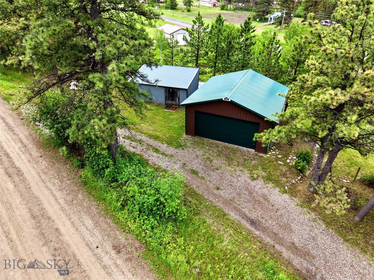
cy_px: 140
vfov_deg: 56.8
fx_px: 259
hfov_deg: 71.6
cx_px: 187
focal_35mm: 24
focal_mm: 8.67
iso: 100
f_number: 1.8
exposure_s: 1/500
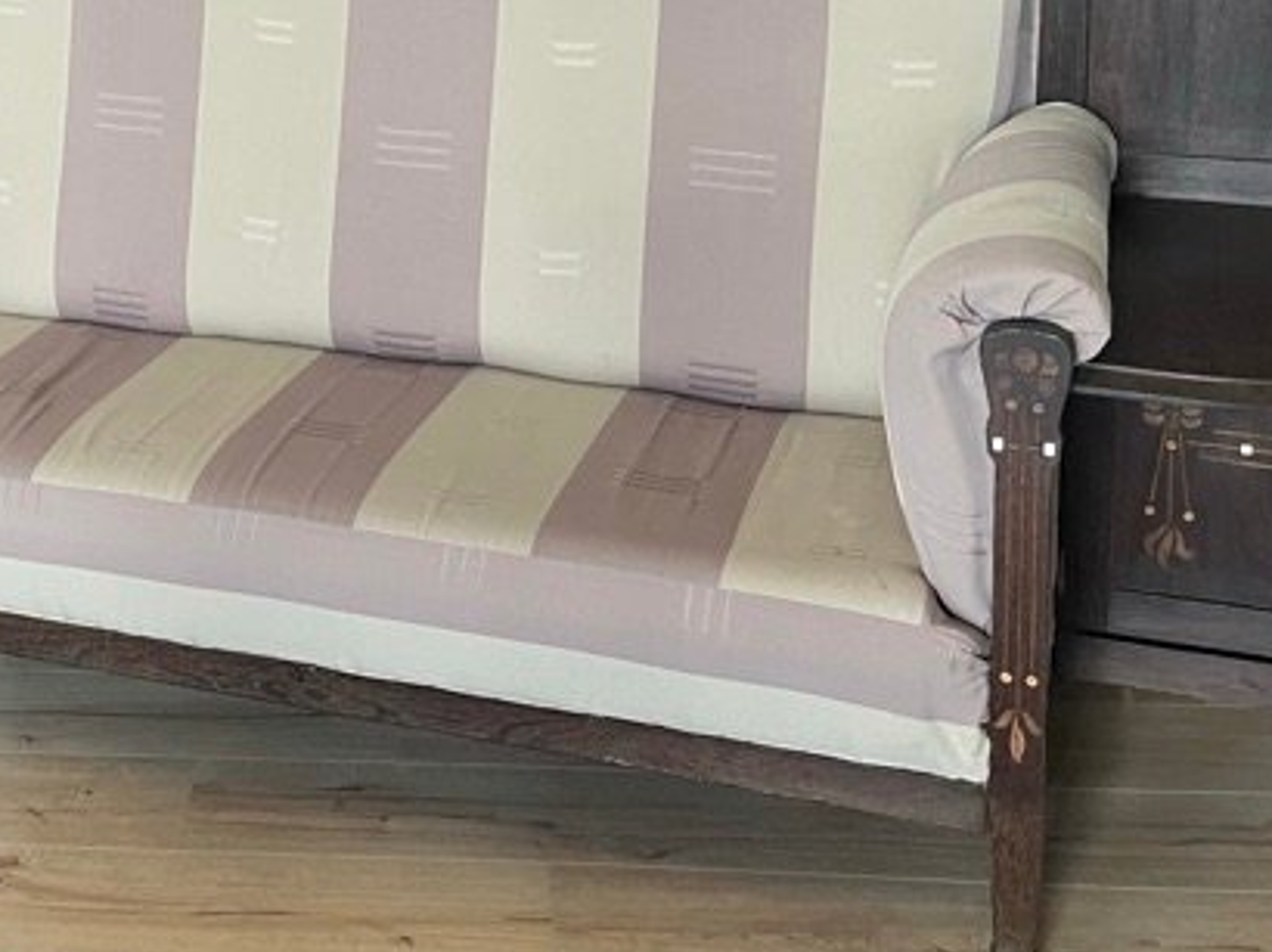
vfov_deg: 21.4
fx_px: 2387
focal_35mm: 65
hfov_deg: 28.8
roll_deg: +2.1
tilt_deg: -10.8
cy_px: -105
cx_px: 168
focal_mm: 5.1
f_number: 1.6
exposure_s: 1/50
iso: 80
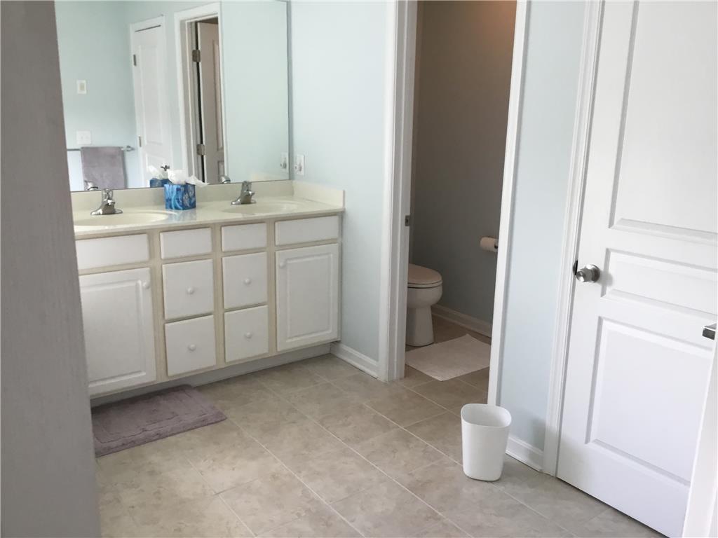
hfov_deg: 58.4
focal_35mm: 31
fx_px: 643
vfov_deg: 45.4
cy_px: 269
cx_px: 359
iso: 50
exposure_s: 1/30
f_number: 2.4
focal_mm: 3.3
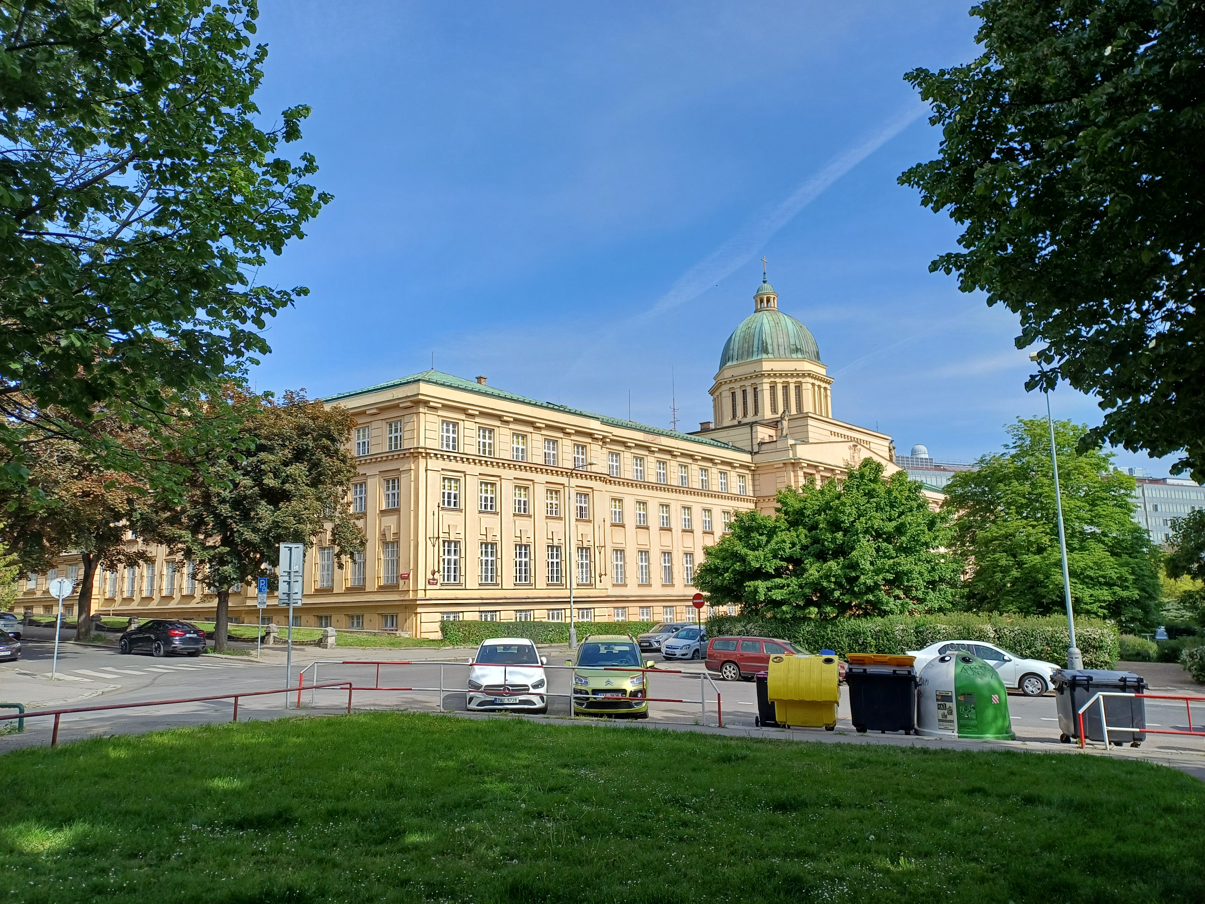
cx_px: 602
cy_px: 452
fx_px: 870
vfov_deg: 54.9
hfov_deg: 69.4
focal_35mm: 25
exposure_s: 1/1024
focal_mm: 4.65
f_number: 1.8
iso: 50
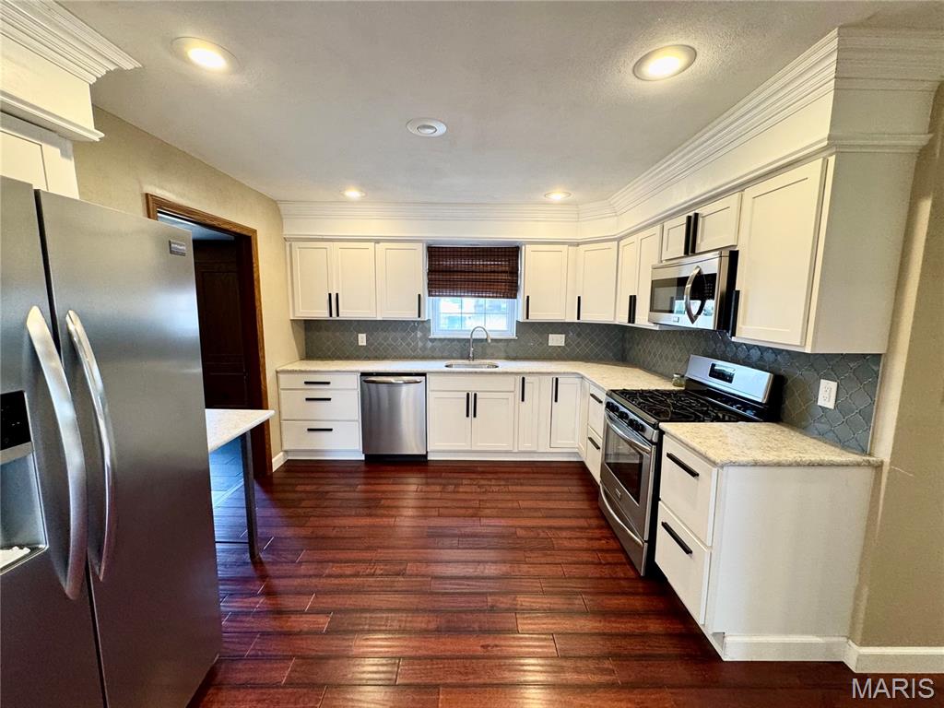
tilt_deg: -8.4
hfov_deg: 102.1
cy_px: 354
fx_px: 382
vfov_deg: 85.7
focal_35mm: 14
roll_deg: +0.1
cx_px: 472
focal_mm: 2.22
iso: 200
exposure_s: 1/60
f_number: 2.2
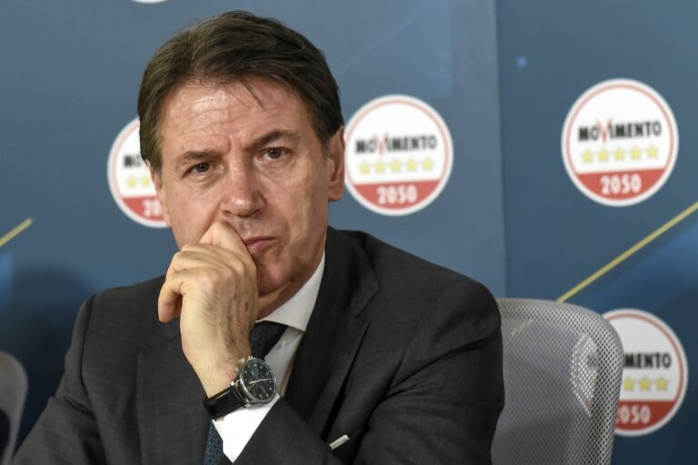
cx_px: 349
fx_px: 1356
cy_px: 232
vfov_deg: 19.4
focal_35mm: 70
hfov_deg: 28.9
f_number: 5
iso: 4000
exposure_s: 1/200
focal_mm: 70
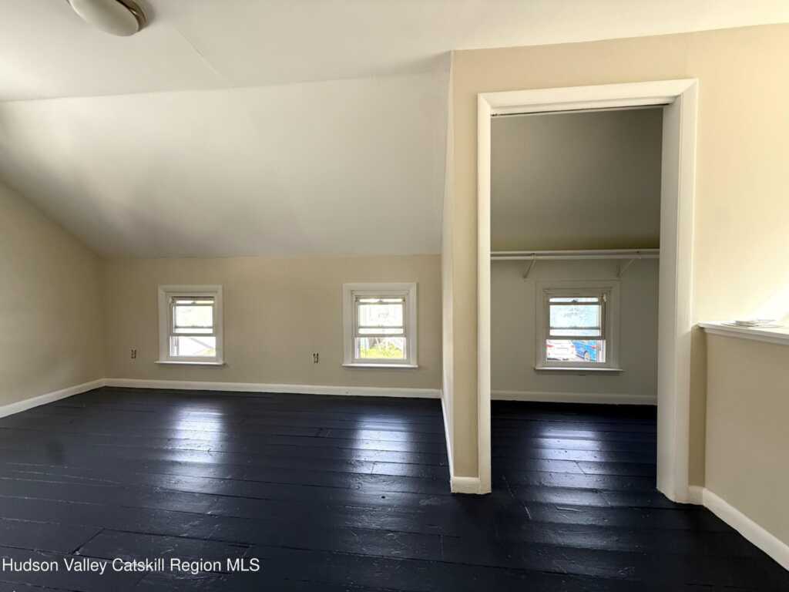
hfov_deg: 102.1
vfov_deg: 85.7
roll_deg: +0.1
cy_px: 296
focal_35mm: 14
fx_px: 319
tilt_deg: -1.3
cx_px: 394
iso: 100
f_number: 2.2
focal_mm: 2.22
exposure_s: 1/99
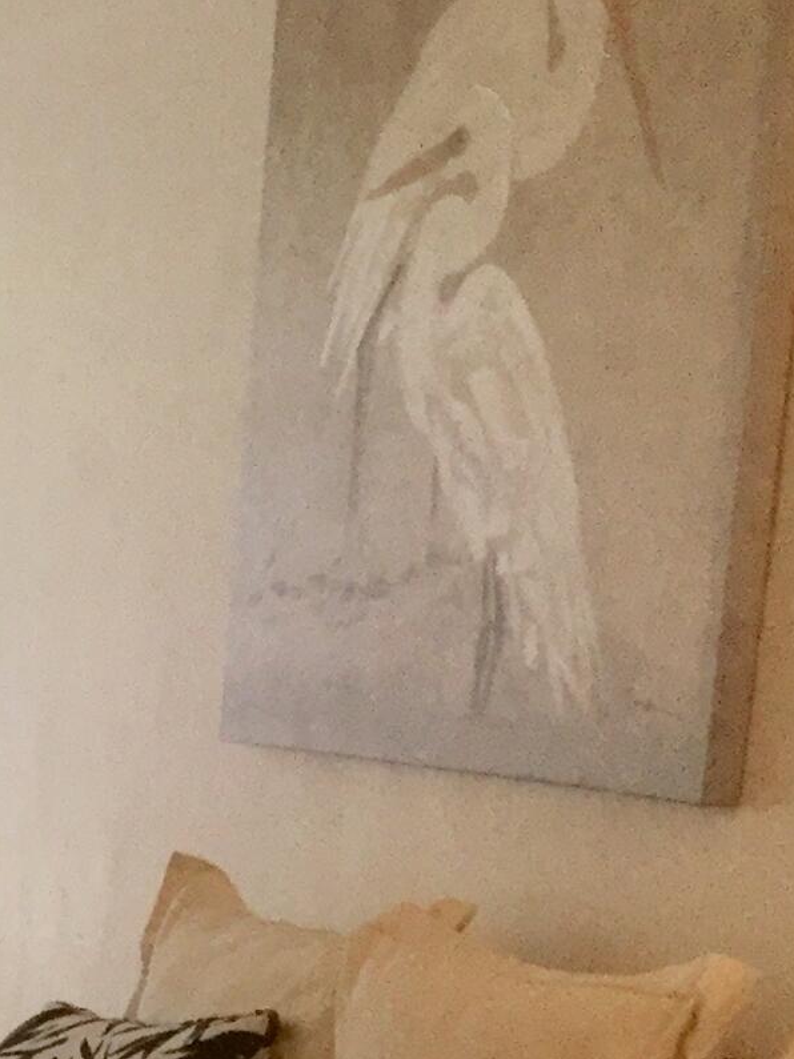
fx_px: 3579
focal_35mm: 117
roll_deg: -1.1
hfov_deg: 10.7
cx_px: -1139
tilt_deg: -11.1
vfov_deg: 16.3
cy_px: 1176
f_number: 2.4
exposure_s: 1/30
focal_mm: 3.3
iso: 100
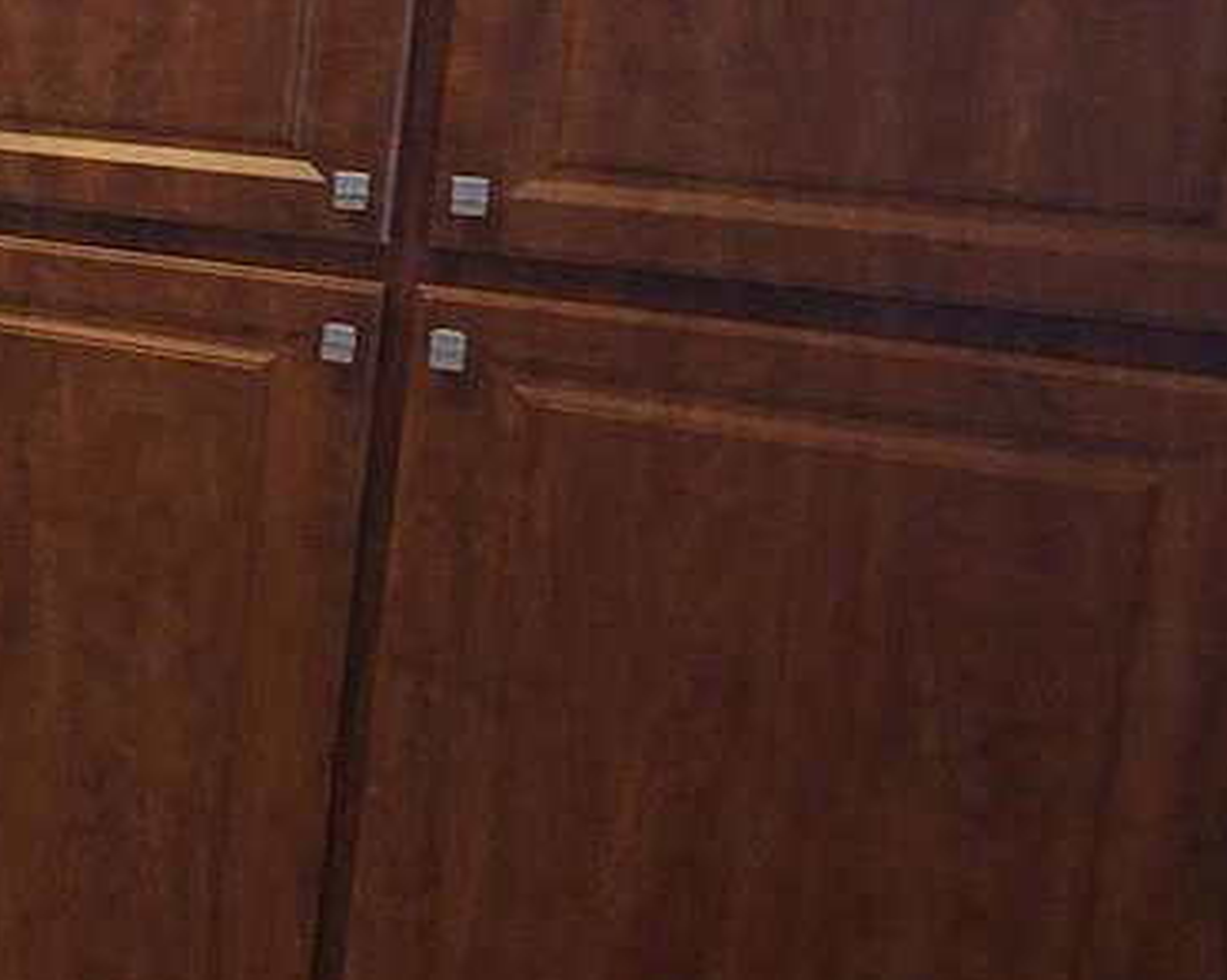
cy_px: 149
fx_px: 1997
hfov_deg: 22.3
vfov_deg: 26.9
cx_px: -928
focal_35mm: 55
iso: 160
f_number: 2.2
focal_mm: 2.2
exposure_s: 1/60
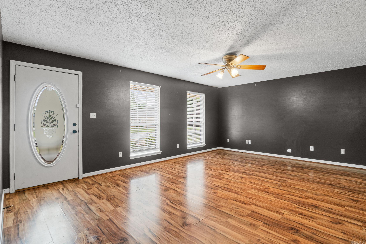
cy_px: 122
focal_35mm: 16
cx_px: 183
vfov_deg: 72.0
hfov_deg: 95.0
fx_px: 168
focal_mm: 11
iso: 250
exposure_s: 1
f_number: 9
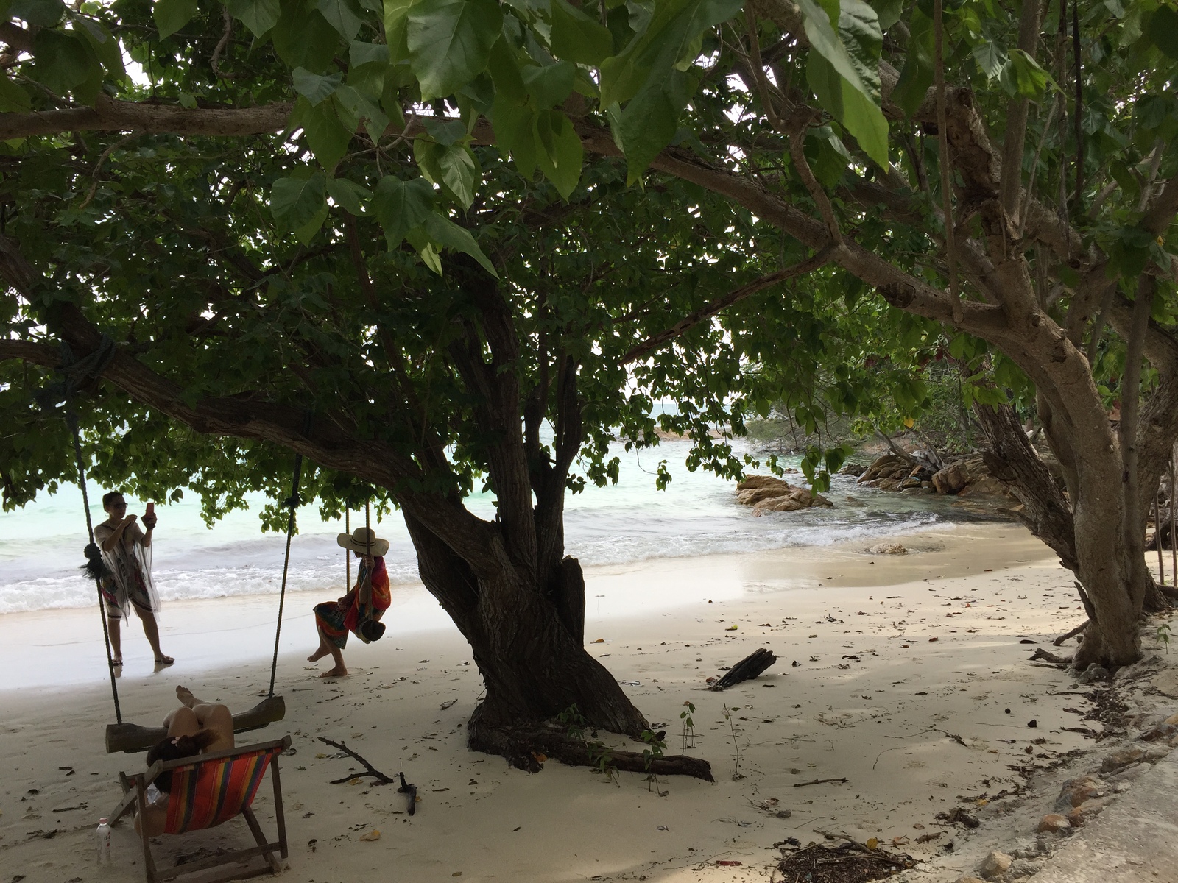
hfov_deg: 61.7
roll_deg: -1.0
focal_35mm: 29
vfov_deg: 48.2
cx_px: 589
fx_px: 987
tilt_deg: -2.0
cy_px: 442
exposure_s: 1/618
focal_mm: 4.15
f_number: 2.2
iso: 32
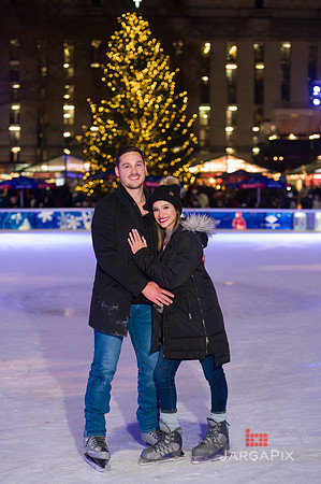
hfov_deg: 19.4
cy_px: 242
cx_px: 160
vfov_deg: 28.9
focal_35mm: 70
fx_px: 938
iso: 2000
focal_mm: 70
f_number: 3.2
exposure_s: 1/200
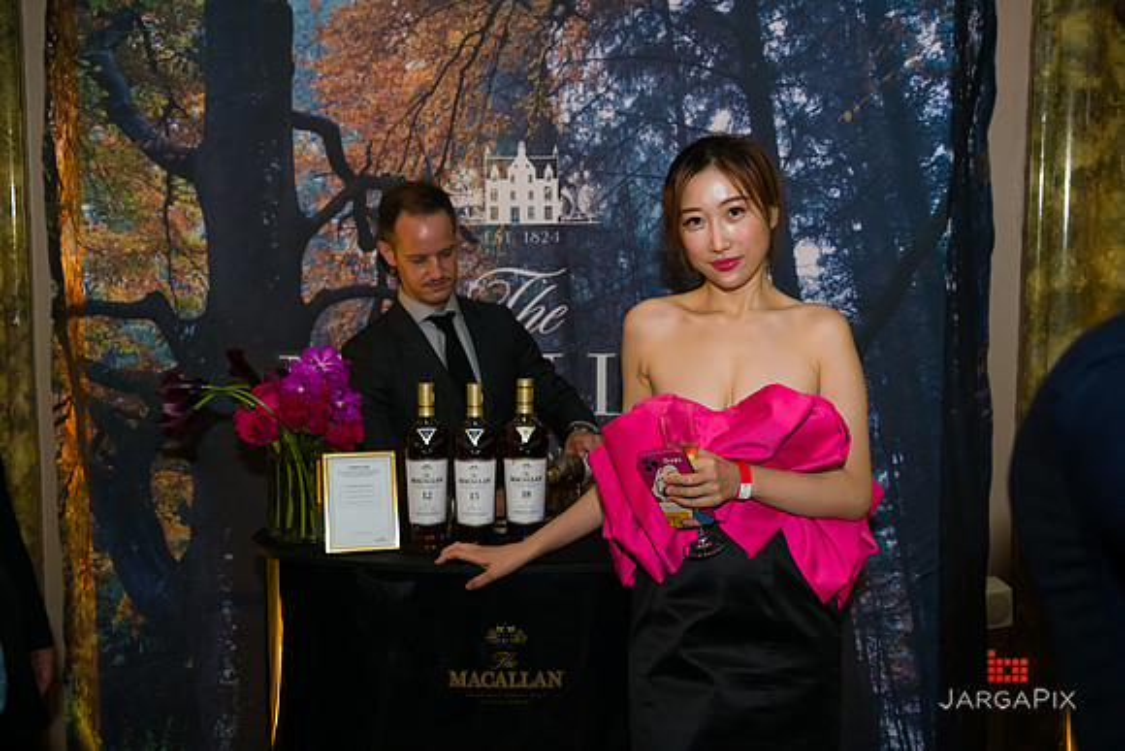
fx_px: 1188
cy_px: 376
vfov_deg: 35.1
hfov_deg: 50.7
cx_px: 562
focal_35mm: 38
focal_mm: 38
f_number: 3.2
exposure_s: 1/125
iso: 1600
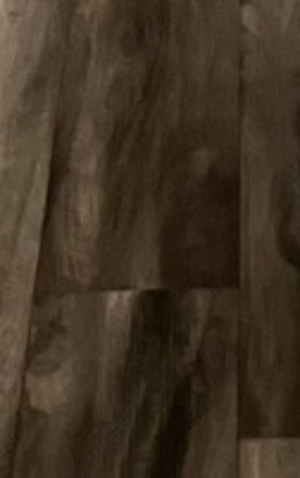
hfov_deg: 5.8
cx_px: 333
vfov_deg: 8.6
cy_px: -552
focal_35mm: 227
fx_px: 2963
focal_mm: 3.99
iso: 320
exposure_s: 1/60
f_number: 1.8
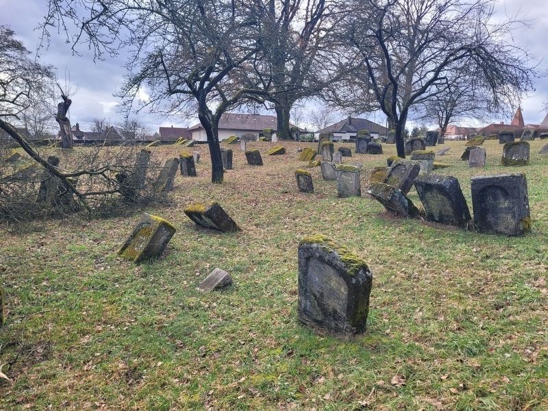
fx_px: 412
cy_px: 206
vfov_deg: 53.1
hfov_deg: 67.3
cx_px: 274
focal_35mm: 26
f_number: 1.8
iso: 40
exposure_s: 1/609
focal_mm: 5.4
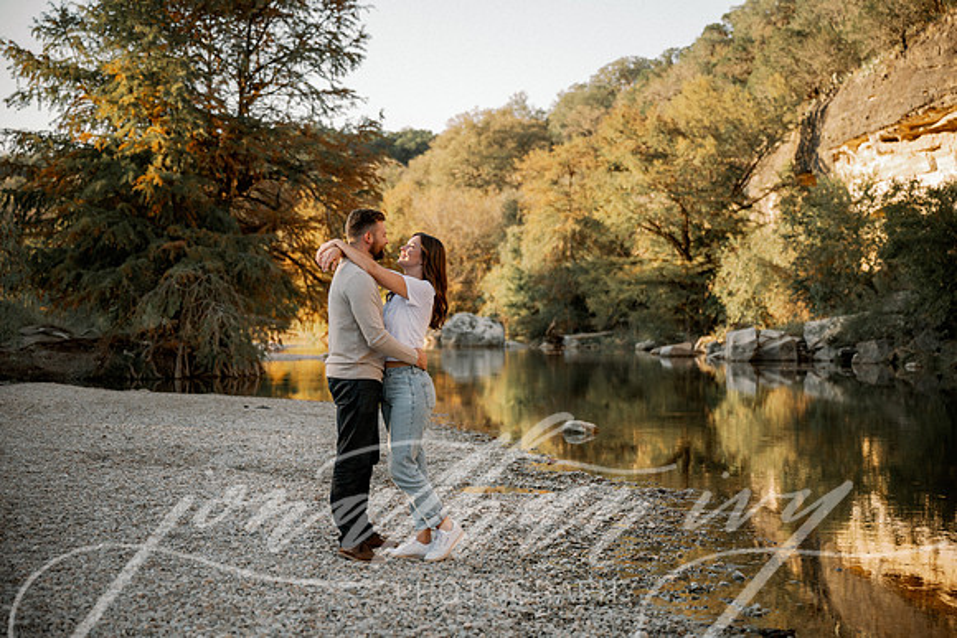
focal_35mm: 58
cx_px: 478
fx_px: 1542
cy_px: 319
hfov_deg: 34.5
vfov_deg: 23.4
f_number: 2.8
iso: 160
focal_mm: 58
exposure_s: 1/500
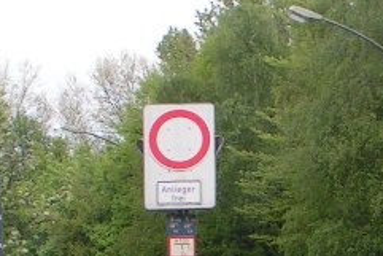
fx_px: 2203
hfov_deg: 9.8
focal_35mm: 207
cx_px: 496
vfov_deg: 6.6
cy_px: 310
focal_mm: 9.2
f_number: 5
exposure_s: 1/250
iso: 50
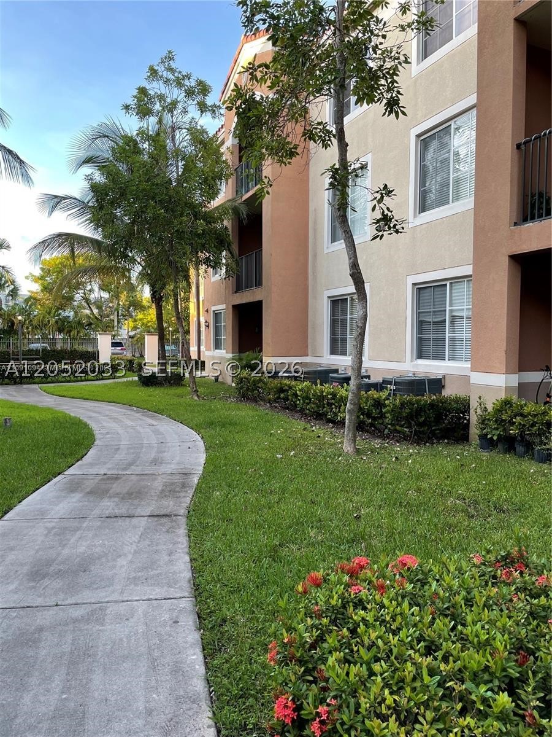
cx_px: 276
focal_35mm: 26
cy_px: 368
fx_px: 553
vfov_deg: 67.3
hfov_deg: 53.1
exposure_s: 1/121
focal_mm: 4.2
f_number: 1.6
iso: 40
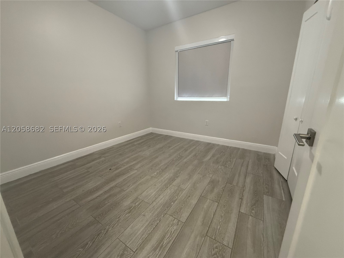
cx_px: 172
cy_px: 129
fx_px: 139
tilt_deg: -14.9
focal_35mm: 14
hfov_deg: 102.1
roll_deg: -0.7
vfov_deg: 85.7
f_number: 2.2
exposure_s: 1/120
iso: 500
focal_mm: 2.22
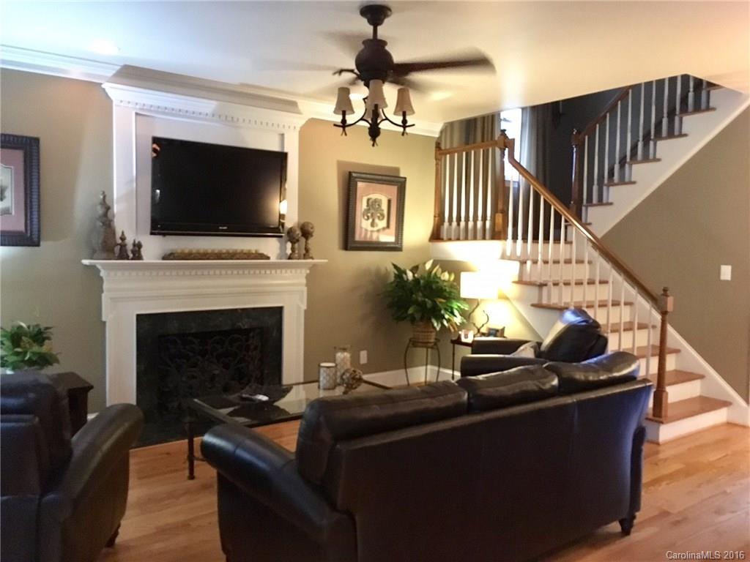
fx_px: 628
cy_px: 281
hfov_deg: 61.7
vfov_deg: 48.2
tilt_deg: -5.3
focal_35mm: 29
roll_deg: -1.2
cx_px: 375
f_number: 2.2
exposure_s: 1/15
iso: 1000
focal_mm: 4.15
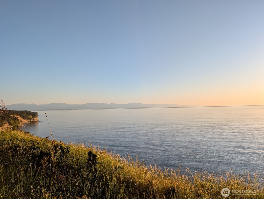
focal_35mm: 24
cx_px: 132
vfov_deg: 56.9
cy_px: 100
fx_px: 183
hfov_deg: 71.5
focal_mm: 6.9
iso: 21
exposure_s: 1/1214
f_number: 1.68
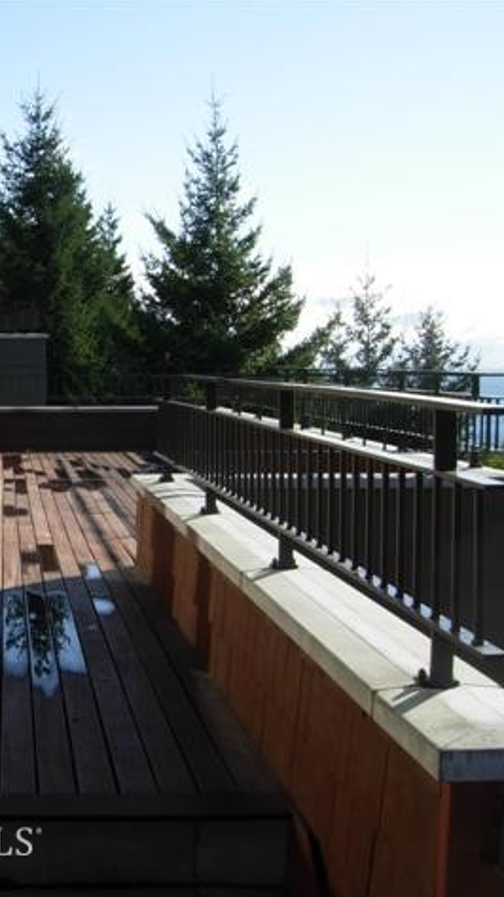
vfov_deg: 39.2
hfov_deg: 21.3
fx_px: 1261
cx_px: -64
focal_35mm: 53
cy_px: 450
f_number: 5.4
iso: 50
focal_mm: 7.5
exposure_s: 1/279
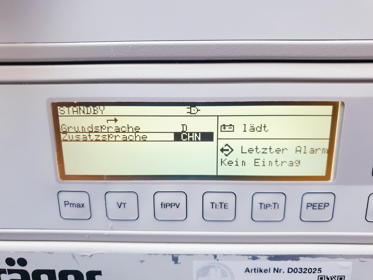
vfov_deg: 53.1
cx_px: 186
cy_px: 140
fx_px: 280
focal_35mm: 26
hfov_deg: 67.3
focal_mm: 4.3
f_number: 1.5
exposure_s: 1/50
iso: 80
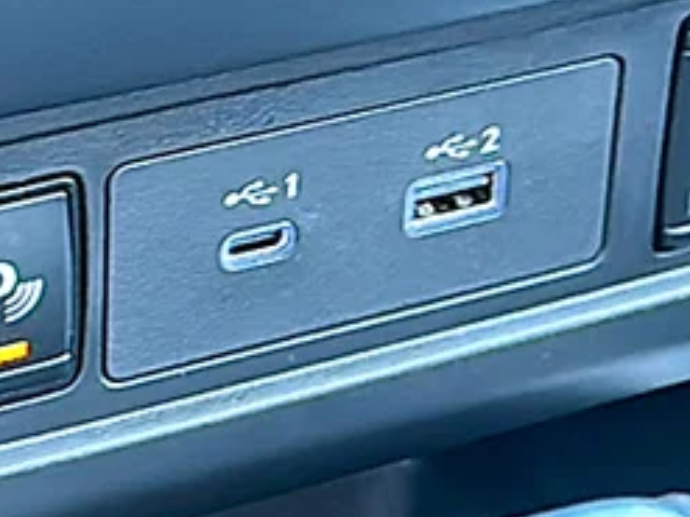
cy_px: 295
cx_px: 148
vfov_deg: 10.9
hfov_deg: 14.4
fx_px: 2710
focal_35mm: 136
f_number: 1.78
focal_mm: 6.86
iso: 500
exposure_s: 1/43
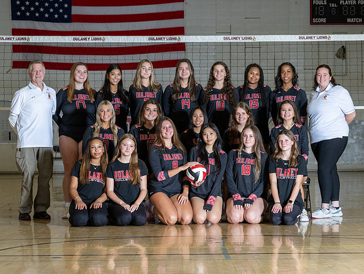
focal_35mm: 116
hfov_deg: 16.9
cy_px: 143
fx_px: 1226
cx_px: 197
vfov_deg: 12.8
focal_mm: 88
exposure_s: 1/160
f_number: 8
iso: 1000
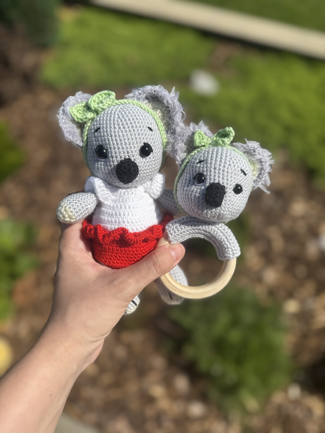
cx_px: 162
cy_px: 216
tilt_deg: -61.8
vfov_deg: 71.6
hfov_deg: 56.8
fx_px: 300
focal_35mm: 24
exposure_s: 1/7092
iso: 80
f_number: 1.78
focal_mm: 6.76
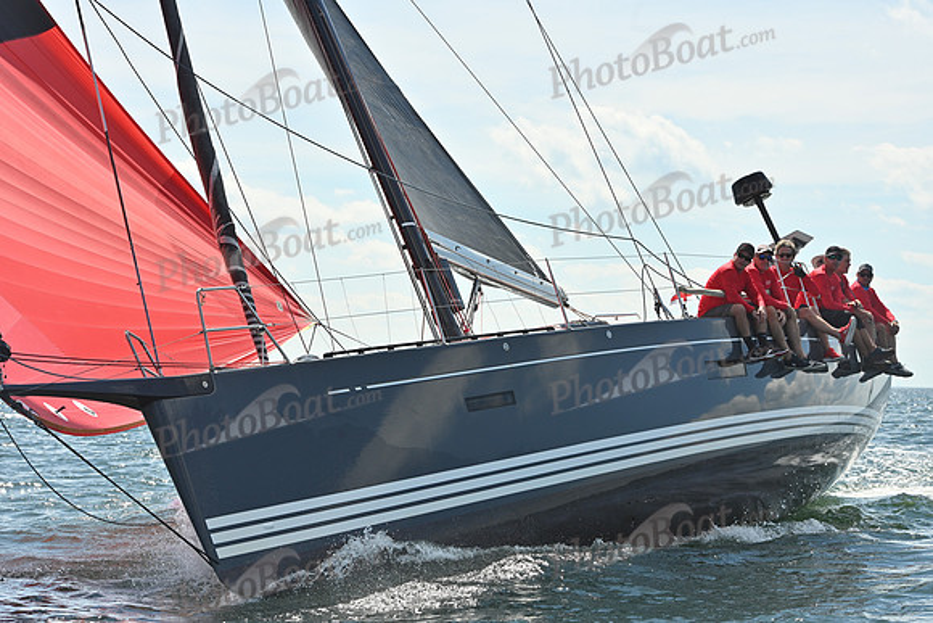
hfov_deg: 22.1
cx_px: 466
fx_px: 2385
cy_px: 312
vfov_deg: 14.9
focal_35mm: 92
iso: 250
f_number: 10
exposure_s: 1/1000
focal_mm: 92
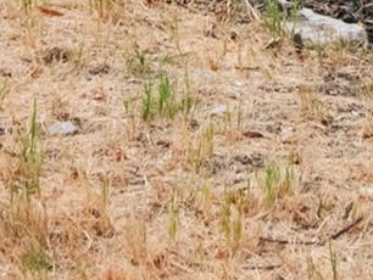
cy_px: -528
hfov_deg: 10.2
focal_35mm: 193
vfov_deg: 7.0
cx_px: 156
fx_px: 2081
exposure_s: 1/25
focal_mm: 20
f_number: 6.3
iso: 640
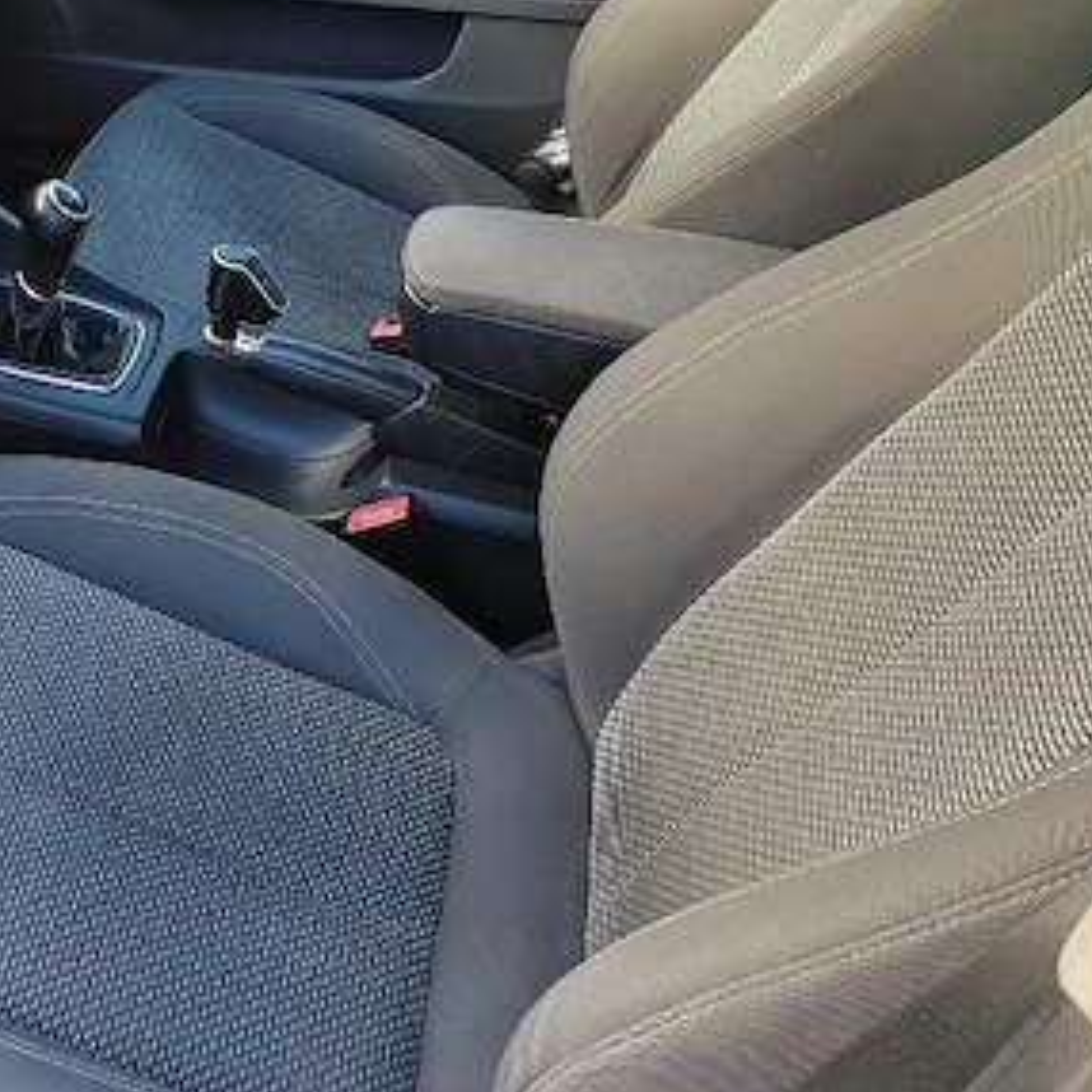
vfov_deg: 33.7
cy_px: 367
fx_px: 1785
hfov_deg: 32.2
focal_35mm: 50
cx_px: 92
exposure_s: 1/111
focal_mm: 5.52
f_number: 1.9
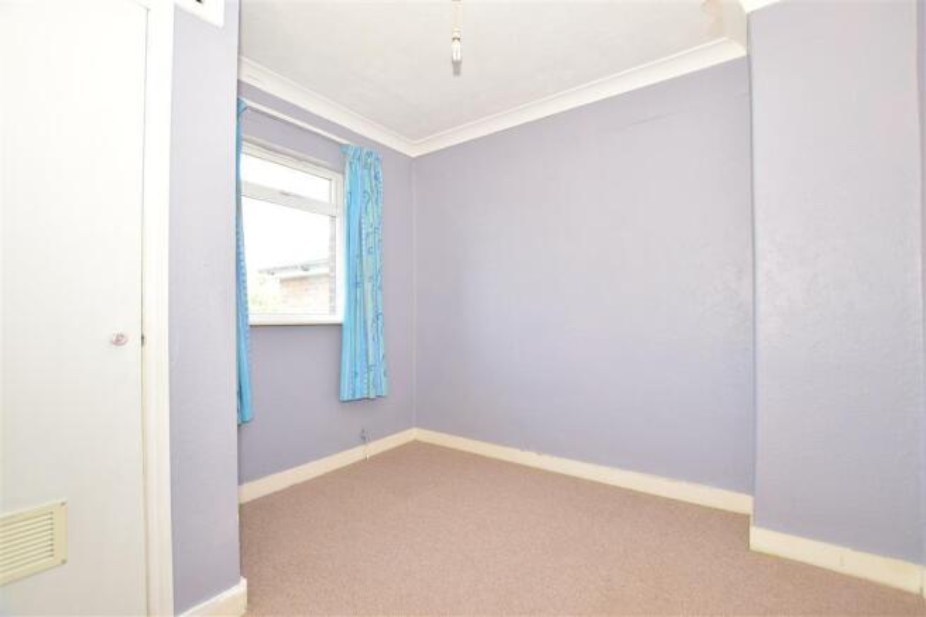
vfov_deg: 77.3
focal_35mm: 15
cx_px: 463
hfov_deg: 100.4
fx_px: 386
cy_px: 308
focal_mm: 10
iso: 500
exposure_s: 1/60
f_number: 8
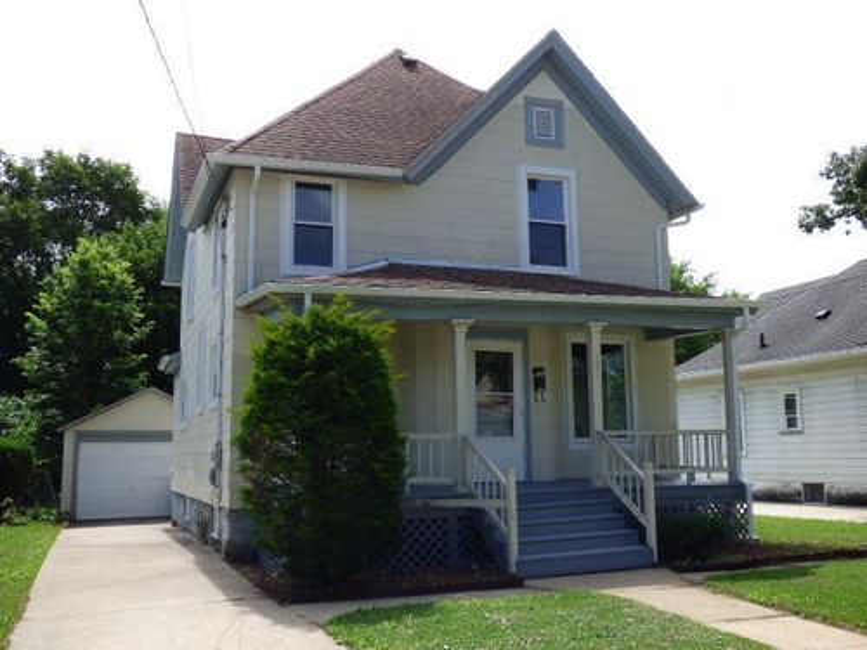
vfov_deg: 39.7
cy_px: 325
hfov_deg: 51.4
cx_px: 434
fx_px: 902
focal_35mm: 36
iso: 100
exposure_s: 1/640
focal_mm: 6.18
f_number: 3.4
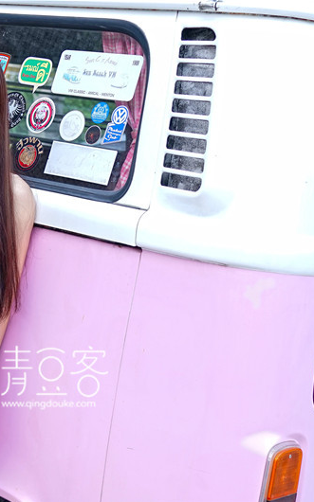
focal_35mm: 80
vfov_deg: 25.8
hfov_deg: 16.1
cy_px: 251
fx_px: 1096
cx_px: 21
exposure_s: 1/60
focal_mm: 35
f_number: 2.8
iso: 50
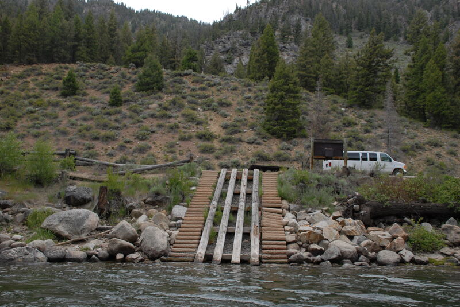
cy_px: 154
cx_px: 230
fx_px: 422
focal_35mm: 33
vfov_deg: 40.0
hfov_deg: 57.2
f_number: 7.1
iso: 200
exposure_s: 1/250
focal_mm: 22
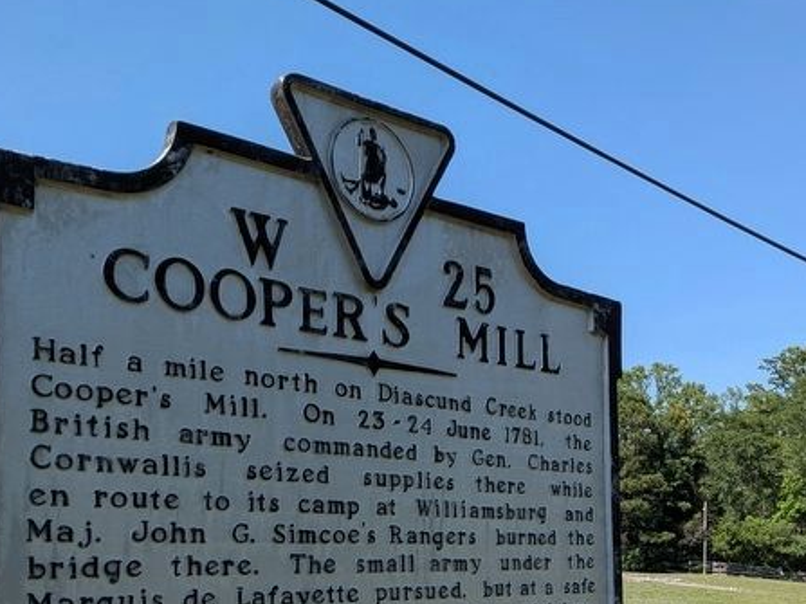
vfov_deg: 32.6
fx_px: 1001
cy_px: 489
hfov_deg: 43.8
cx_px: 438
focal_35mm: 43
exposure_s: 1/1133
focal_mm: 4.53
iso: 29
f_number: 1.7
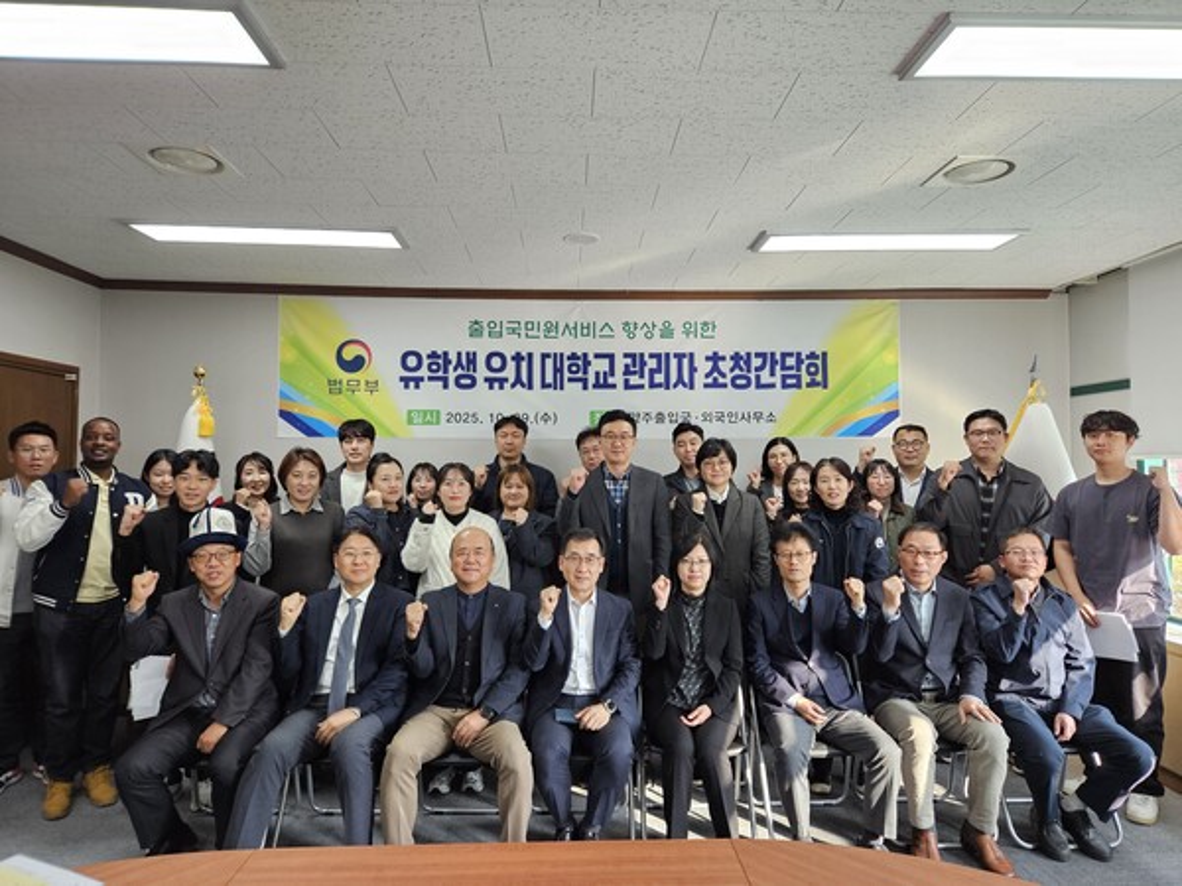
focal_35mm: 23
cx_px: 591
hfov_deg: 73.9
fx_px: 785
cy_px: 443
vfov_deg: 58.9
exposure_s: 1/359
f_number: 1.8
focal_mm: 5.4
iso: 400
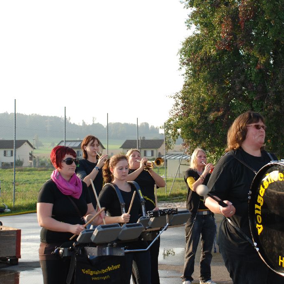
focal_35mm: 68
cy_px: 143
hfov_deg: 25.4
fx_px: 628
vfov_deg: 25.5
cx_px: 187
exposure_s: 1/160
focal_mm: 35
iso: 100
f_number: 4.5
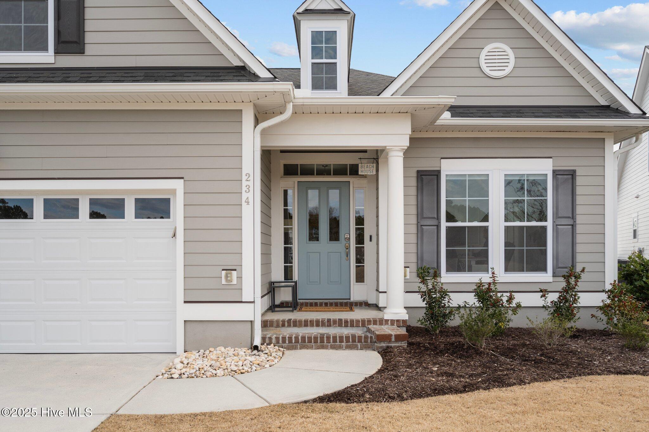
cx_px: 324
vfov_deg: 43.6
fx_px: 541
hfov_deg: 61.9
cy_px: 216
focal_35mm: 30
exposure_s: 1/250
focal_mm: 30
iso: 125
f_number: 7.1
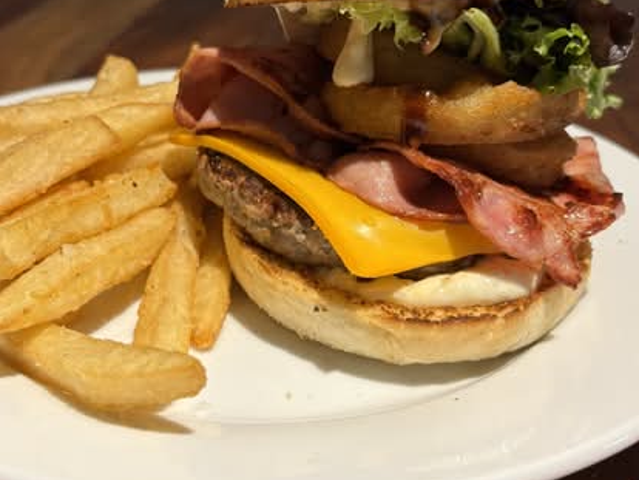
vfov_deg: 31.5
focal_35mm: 46
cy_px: 203
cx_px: 275
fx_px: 850
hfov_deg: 41.1
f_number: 1.6
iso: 100
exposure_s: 1/50
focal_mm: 5.96
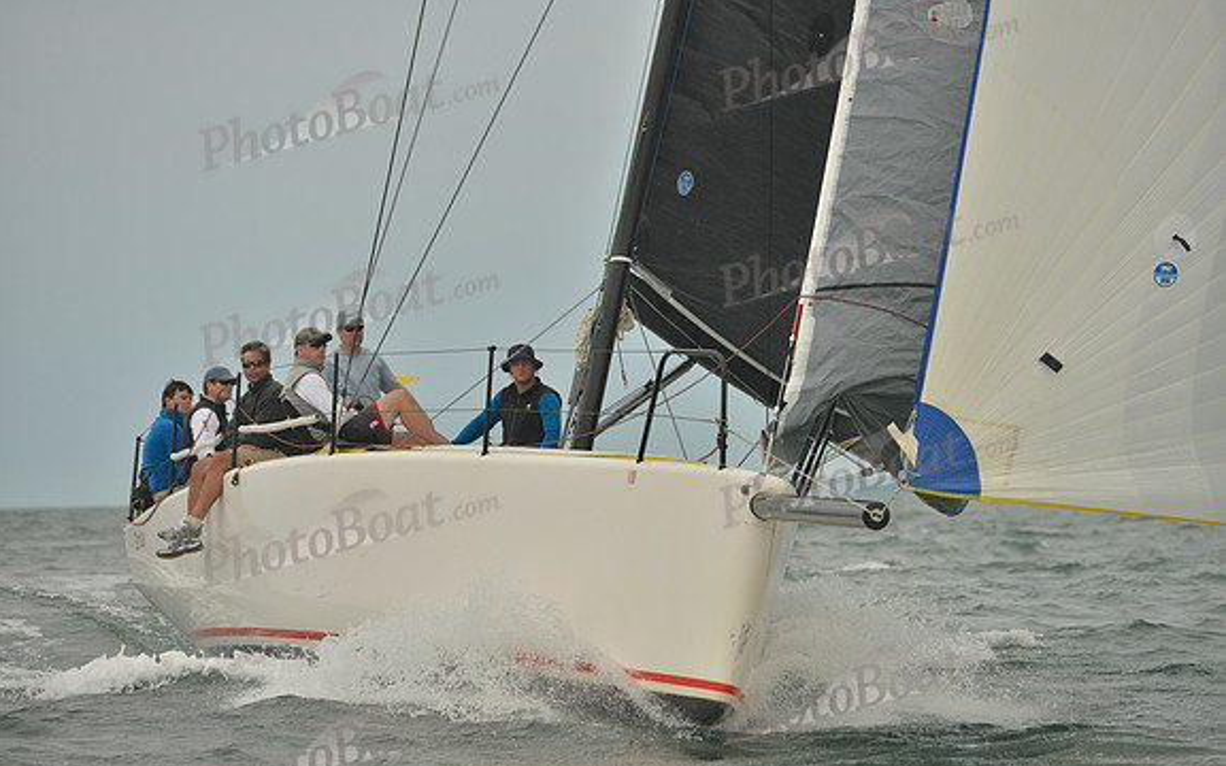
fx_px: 6348
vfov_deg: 6.9
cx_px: 611
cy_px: 393
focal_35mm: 190
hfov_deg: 11.0
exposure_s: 1/1250
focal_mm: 185
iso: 400
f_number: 5.6
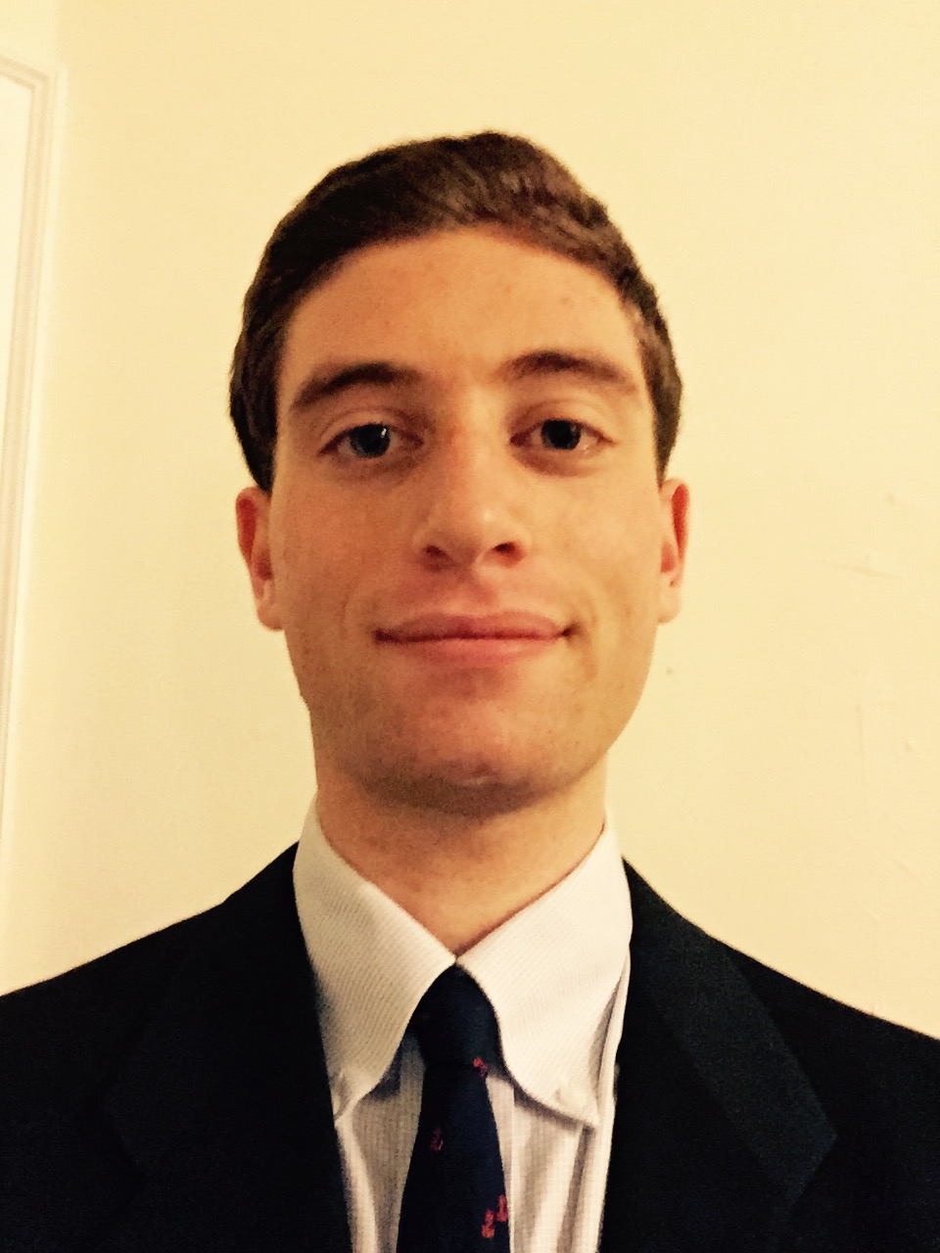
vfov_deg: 58.4
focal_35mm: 31
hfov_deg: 45.4
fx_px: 1122
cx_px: 470
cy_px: 626
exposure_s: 1/15
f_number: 2.2
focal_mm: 2.65
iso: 800
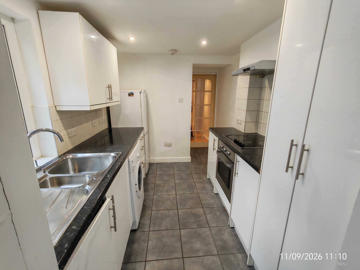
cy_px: 135
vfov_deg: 78.1
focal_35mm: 16
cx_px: 180
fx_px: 166
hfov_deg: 94.5
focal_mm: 1.96
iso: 250
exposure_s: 1/50
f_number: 2.2
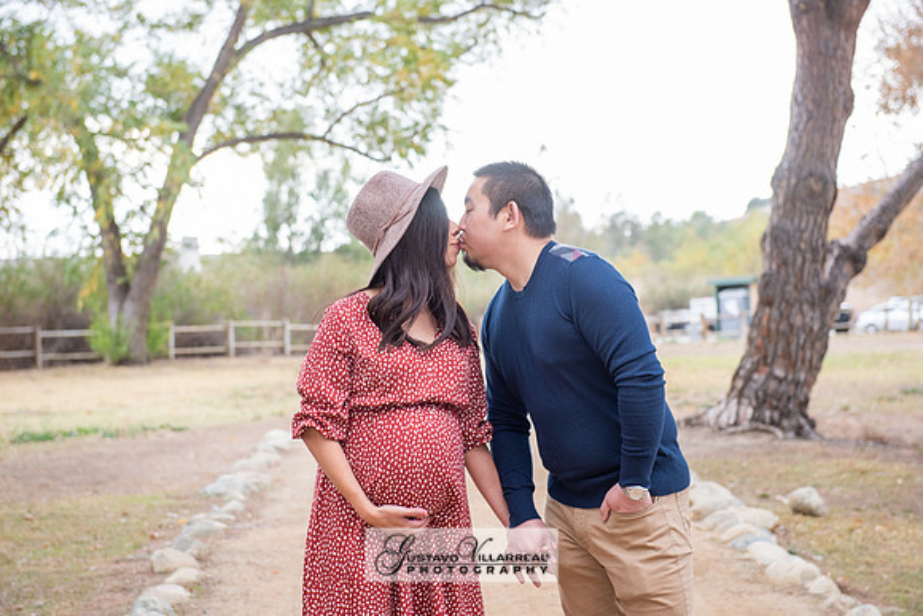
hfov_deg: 28.8
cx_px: 462
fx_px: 1795
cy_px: 308
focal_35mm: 70
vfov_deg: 19.5
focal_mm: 70
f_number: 5
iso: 500
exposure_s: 1/125
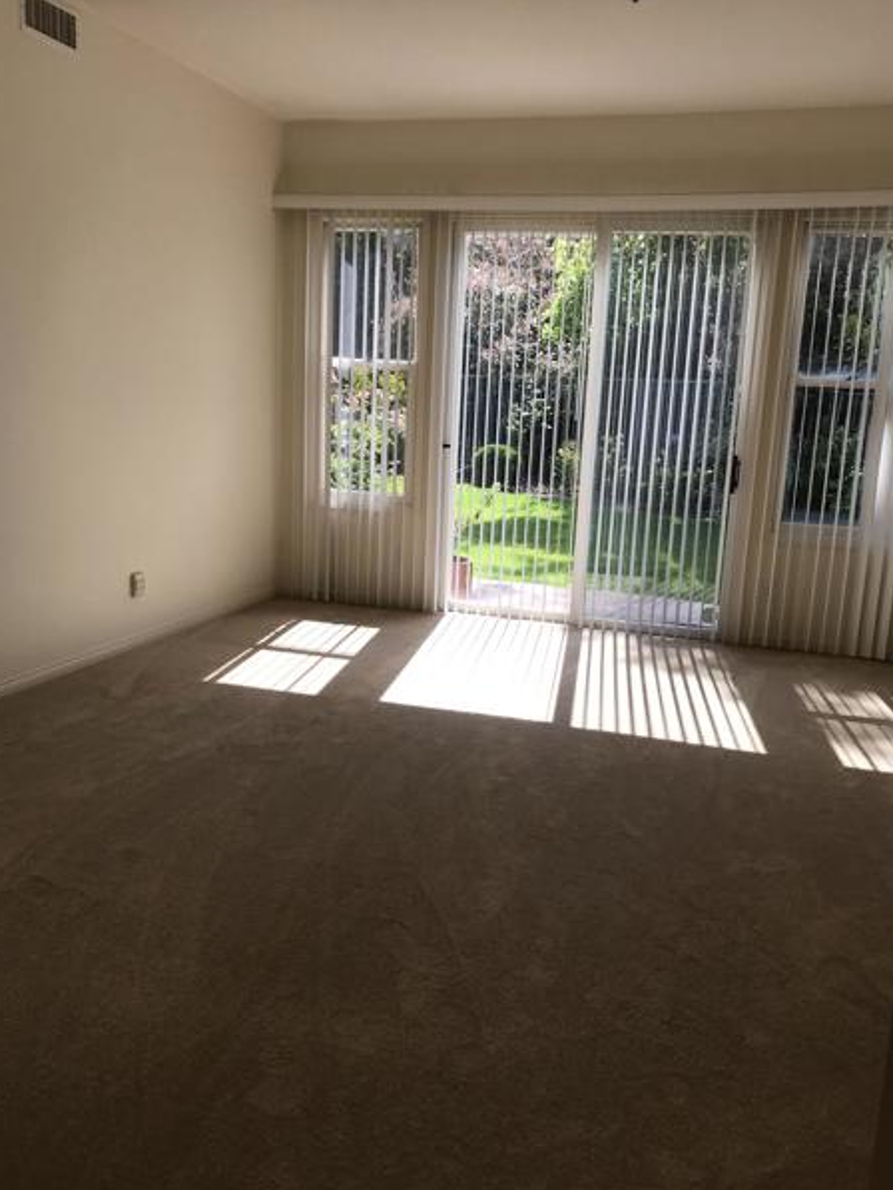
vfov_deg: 59.9
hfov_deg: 46.8
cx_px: 466
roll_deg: -2.8
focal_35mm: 30
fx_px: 1032
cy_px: 620
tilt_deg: -11.7
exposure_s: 1/499
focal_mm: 3.99
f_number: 1.8
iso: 20
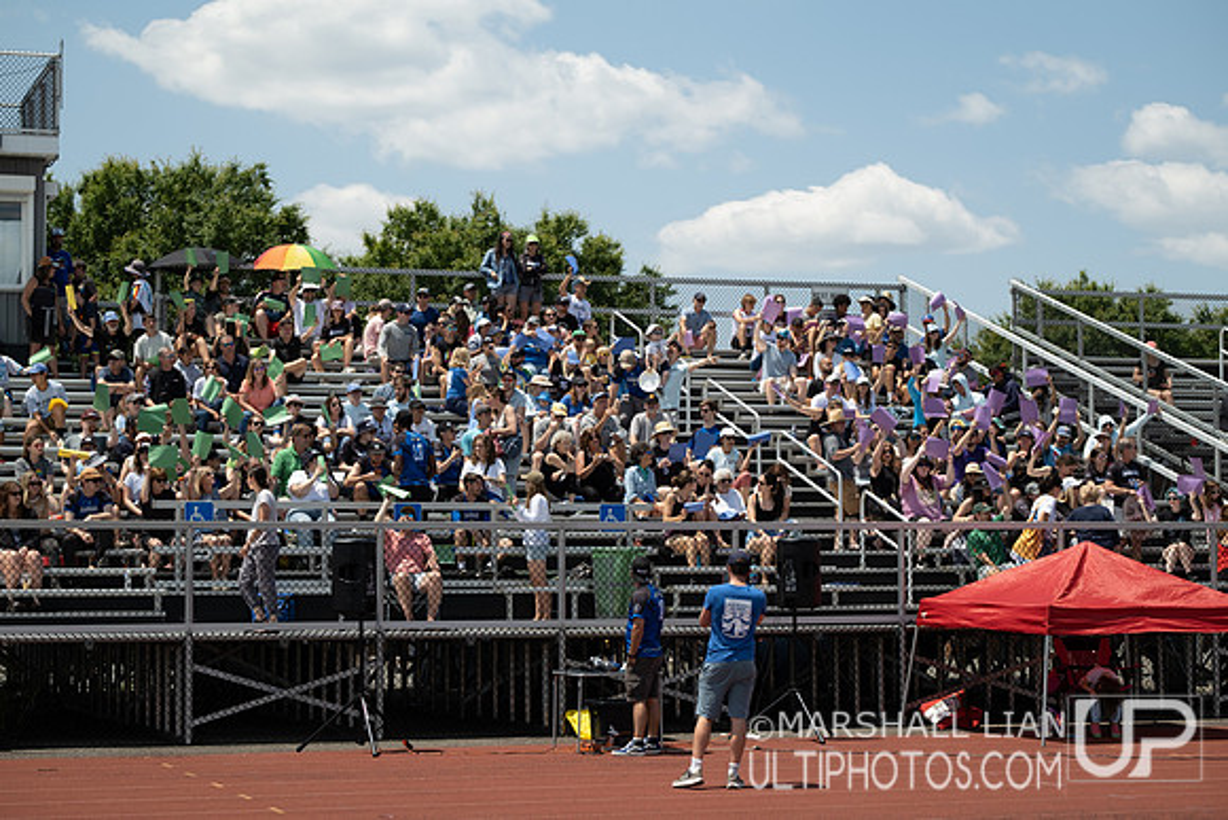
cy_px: 410
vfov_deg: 18.2
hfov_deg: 27.0
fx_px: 2559
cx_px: 614
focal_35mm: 75
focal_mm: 50
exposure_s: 1/1600
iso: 100
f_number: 2.8
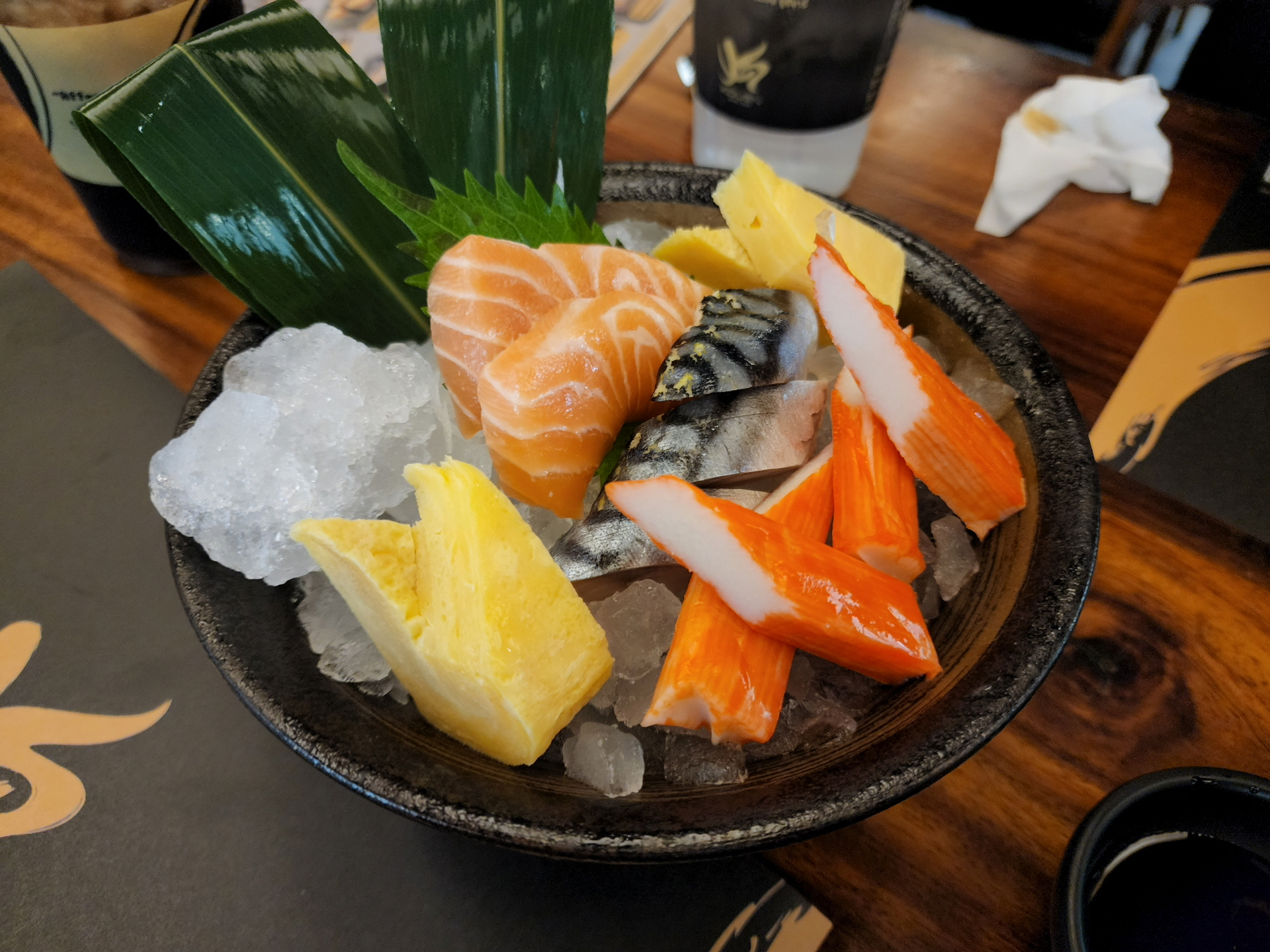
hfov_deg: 73.9
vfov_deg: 58.9
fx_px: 844
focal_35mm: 23
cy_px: 476
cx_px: 635
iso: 640
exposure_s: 1/50
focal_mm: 6.4
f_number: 1.8
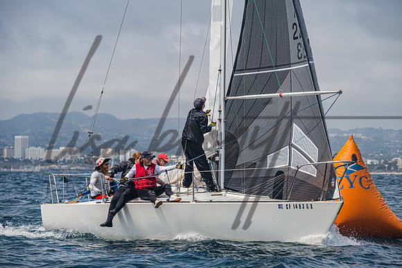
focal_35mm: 157
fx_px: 1759
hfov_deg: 13.0
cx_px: 203
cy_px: 140
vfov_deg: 8.7
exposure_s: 1/1000
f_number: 6.3
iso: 250
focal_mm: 140
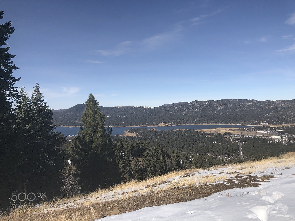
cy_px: 110
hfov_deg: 63.4
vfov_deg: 49.7
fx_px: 239
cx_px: 148
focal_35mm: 28
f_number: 1.8
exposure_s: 1/3205
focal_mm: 4
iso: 25
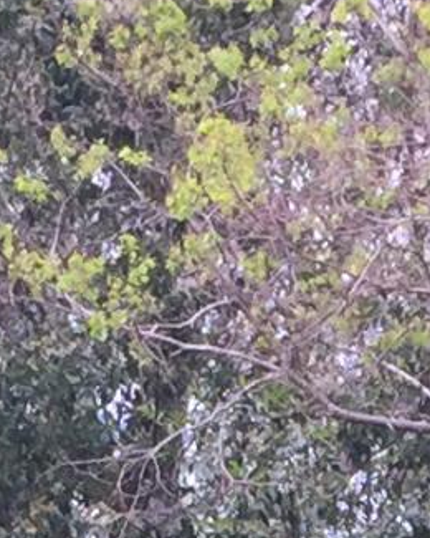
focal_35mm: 261
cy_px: 1440
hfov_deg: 5.8
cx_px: 797
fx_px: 4152
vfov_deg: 6.9
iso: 32
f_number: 2.2
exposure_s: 1/465
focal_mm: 4.15
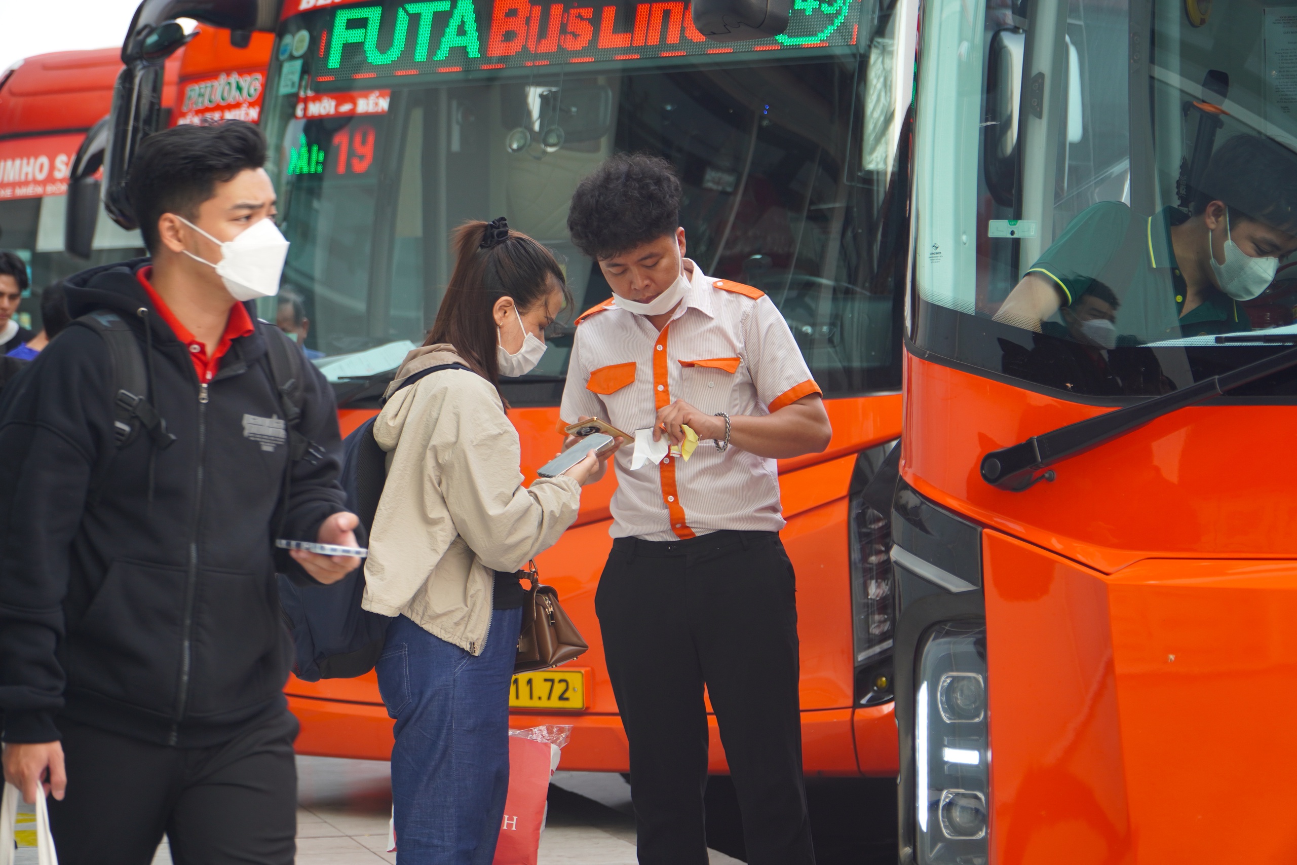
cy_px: 432
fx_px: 3675
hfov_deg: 20.0
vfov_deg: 13.4
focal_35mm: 102
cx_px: 648
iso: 125
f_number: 4
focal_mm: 68
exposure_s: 1/125
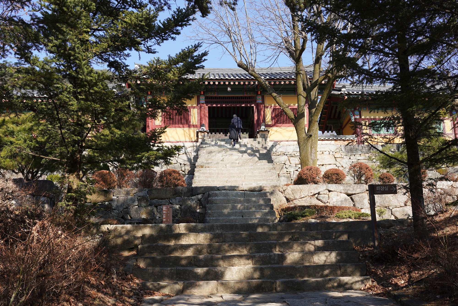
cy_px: 153
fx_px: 420
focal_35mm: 33
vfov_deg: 40.0
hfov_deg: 57.2
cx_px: 229
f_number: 10
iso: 100
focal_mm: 33
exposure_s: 1/100
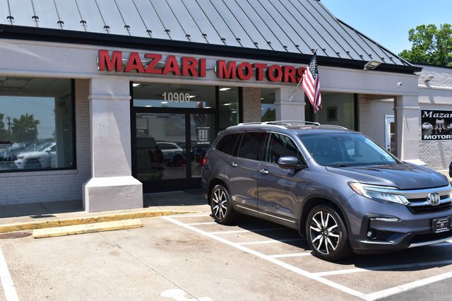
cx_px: 226
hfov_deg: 53.2
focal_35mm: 36
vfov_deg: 36.8
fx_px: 452
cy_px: 150
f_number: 11
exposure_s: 1/400
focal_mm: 24
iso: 400
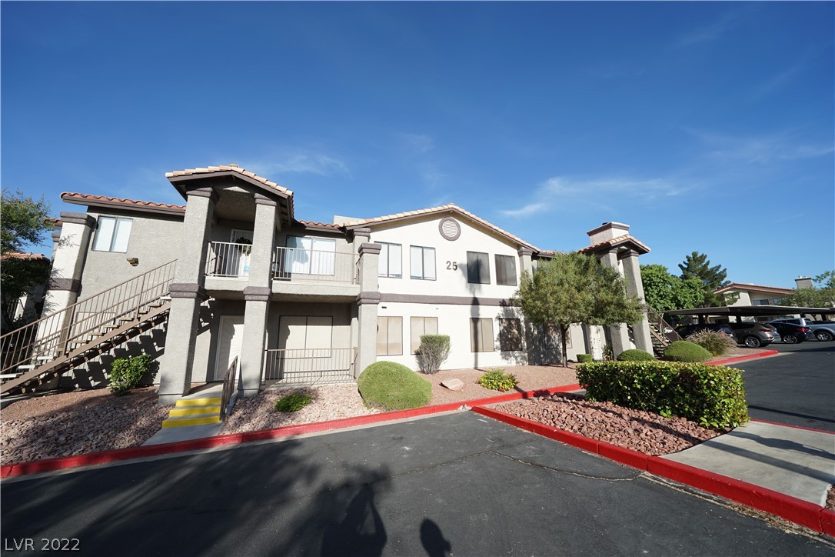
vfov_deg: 90.0
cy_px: 278
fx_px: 278
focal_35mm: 12
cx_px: 418
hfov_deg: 112.6
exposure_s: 1/250
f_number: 7.1
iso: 100
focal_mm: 12
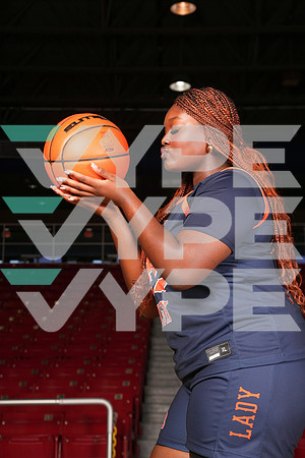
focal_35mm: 70
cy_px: 229
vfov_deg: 28.8
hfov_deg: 19.5
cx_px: 152
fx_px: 890
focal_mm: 70
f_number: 6.3
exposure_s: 1/200
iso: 400
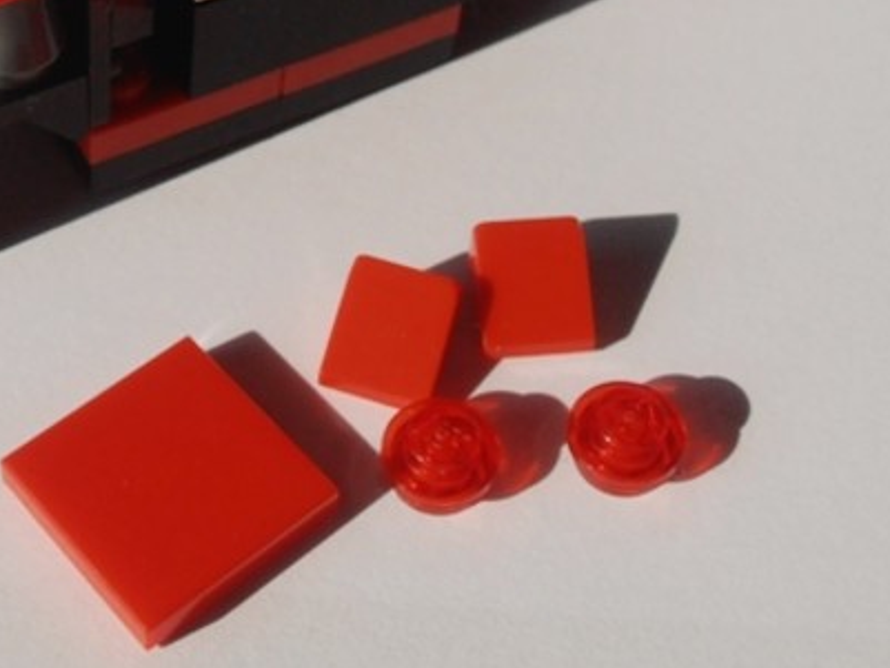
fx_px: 2135
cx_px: 271
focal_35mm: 83
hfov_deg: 23.4
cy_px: 57
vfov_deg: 17.5
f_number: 3.9
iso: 80
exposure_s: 1/640
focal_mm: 6.61
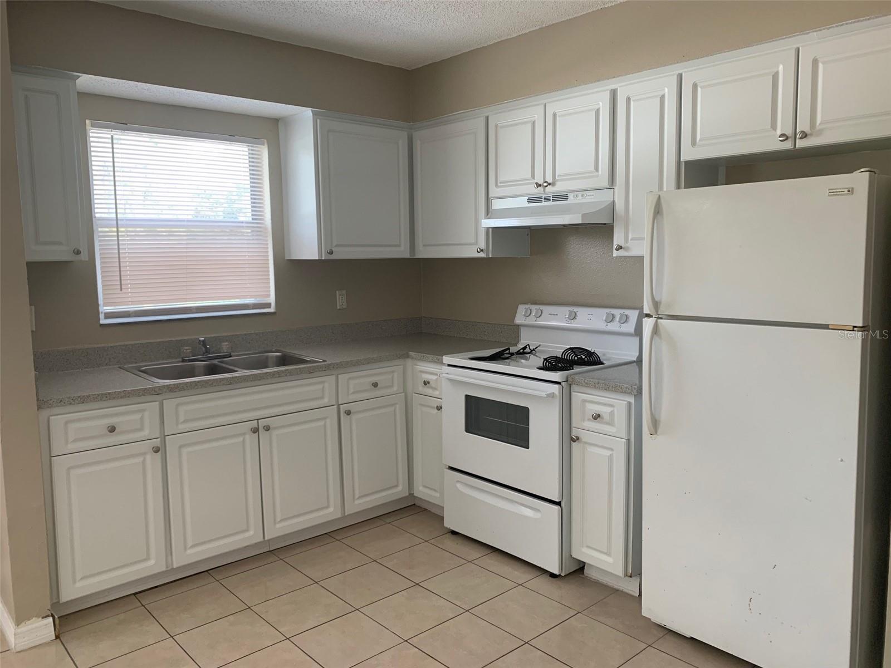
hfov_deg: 67.3
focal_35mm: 26
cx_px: 446
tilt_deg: -6.5
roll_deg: +0.5
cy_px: 334
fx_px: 669
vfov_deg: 53.1
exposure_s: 1/87
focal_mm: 4.25
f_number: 1.8
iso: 100
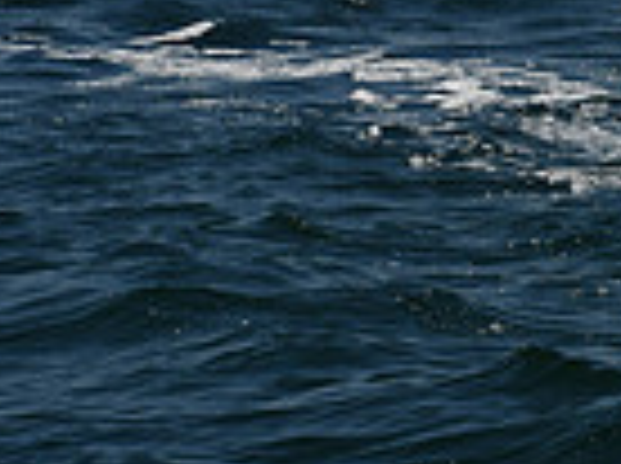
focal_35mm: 425
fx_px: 7611
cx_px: 1197
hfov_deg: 4.6
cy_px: -164
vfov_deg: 3.5
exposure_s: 1/800
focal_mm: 70
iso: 100
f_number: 10
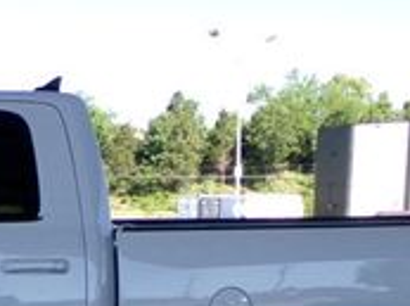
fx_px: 1052
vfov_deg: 15.6
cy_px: 413
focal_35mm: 89
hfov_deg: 21.0
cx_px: -38
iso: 192
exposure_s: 1/60
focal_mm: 4.3
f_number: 11.07
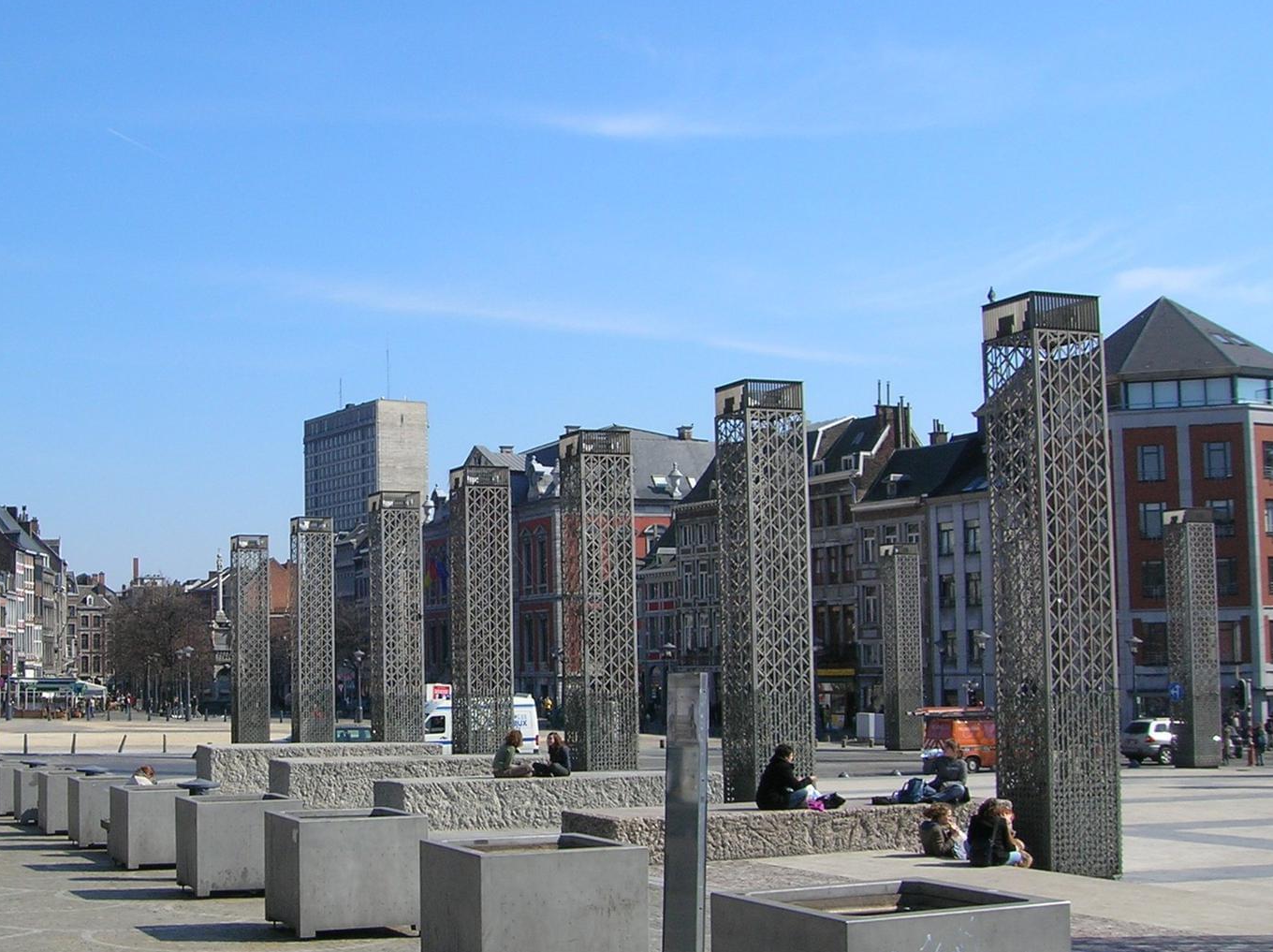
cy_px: 530
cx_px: 385
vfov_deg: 30.2
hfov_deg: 39.0
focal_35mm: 48
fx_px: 1763
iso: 50
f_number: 4.9
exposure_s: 1/397
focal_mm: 5.7
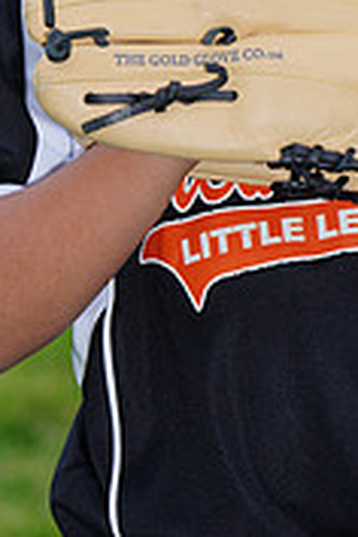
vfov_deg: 3.1
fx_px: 9755
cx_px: 329
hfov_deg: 2.1
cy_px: -206
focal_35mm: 654
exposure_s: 1/200
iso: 200
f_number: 8
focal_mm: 200
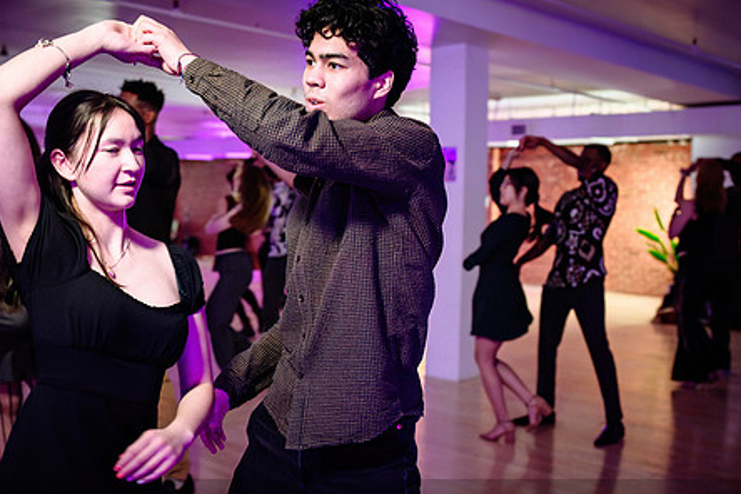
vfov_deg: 31.9
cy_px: 258
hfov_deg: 46.4
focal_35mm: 42
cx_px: 367
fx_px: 864
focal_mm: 28
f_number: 2
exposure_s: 1/125
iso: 2000
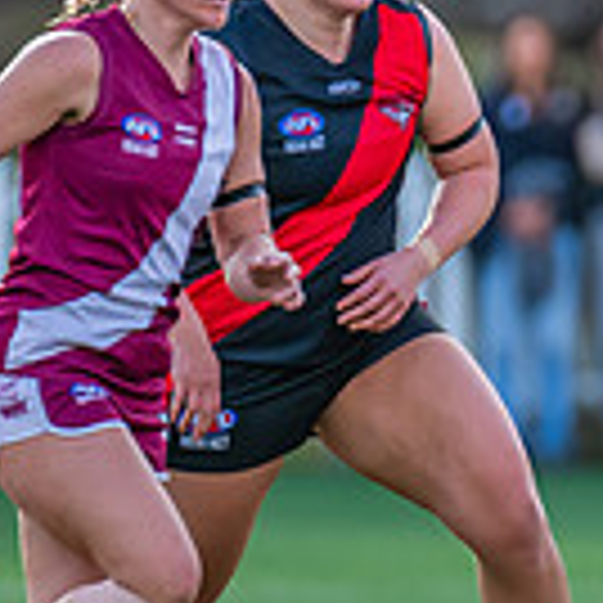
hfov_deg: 1.0
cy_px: 427
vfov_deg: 1.0
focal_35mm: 1769
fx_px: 34864
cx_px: 1028
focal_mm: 360
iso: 800
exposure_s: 1/1000
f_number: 4.5
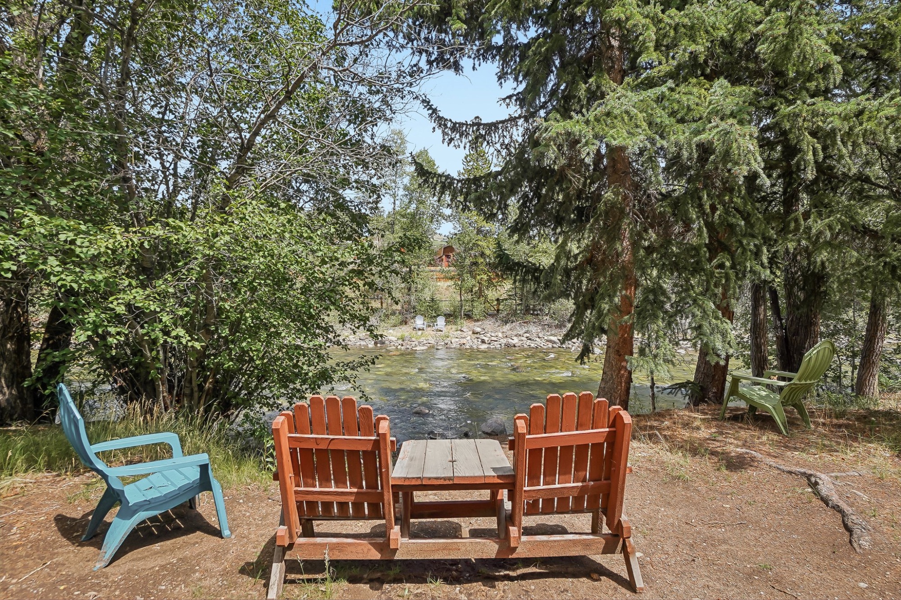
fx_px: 450
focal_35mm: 18
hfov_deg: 90.0
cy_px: 300
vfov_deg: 67.4
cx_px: 450
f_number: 8
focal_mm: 12
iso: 100
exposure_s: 1/100
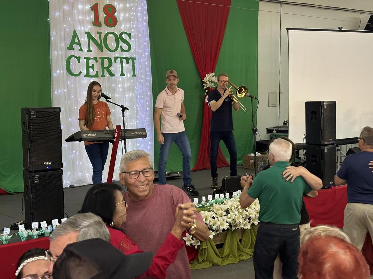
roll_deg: +1.5
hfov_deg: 36.8
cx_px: 186
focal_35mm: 52
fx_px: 560
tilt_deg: -4.7
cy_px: 140
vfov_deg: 28.0
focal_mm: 5.96
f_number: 1.6
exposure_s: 1/40
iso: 200
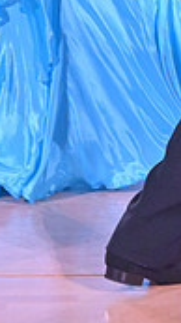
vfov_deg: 7.0
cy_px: -166
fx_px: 2583
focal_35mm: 302
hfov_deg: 4.0
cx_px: 158
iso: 5000
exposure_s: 1/400
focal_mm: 86
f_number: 8
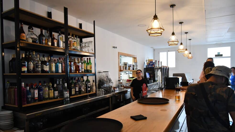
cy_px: 77
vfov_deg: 47.5
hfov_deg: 76.3
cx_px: 119
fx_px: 150
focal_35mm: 24
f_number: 5
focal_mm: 15
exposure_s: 1/125
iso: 3200
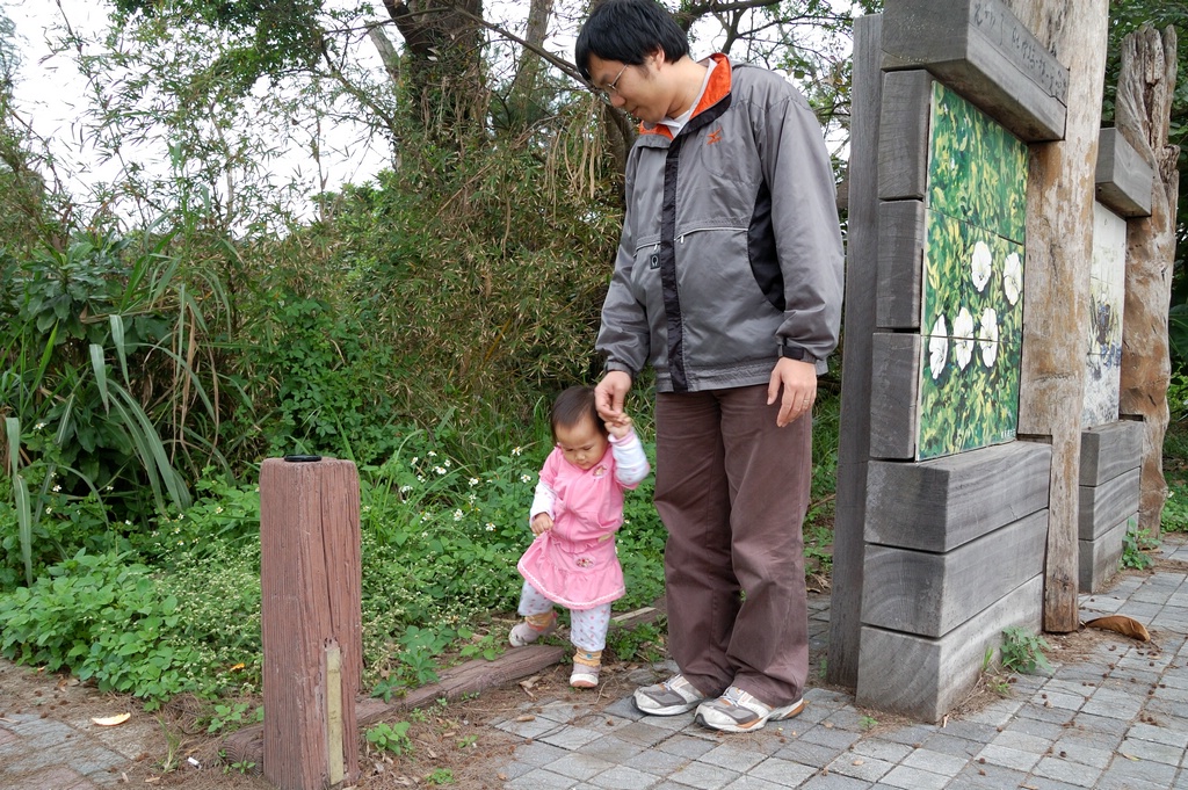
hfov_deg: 62.0
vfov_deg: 43.5
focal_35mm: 30
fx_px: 989
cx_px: 594
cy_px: 395
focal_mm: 20
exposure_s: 1/40
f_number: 5.6
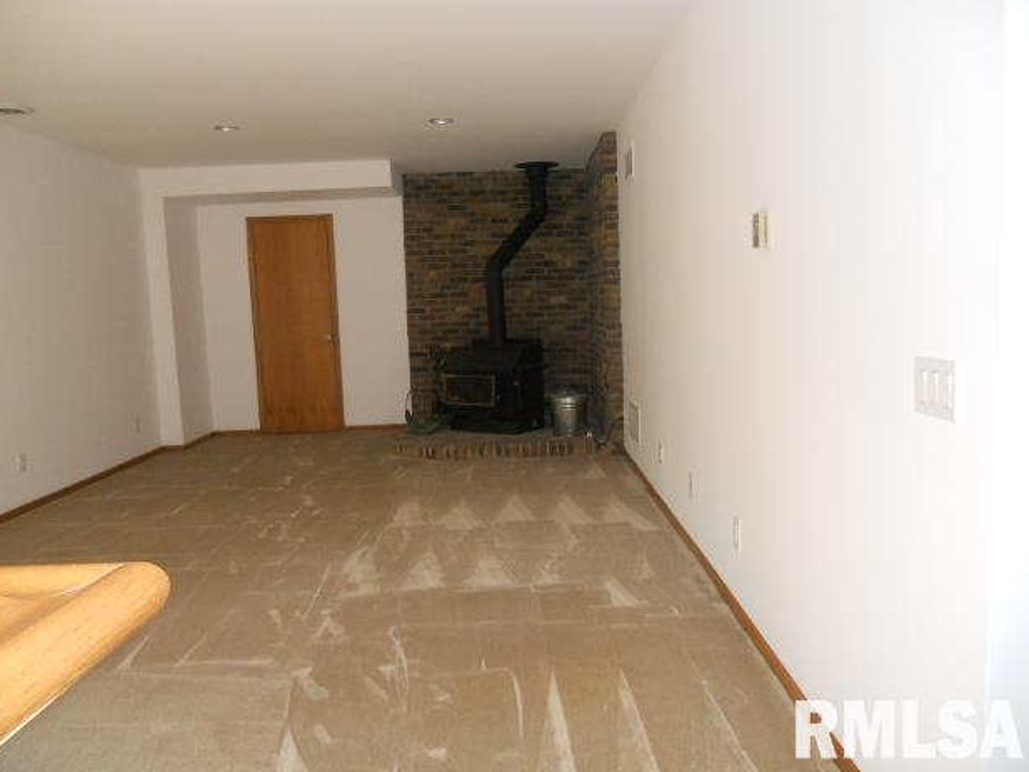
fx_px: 832
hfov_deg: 63.4
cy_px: 385
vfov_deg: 49.8
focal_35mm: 28
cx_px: 515
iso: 400
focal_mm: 4.9
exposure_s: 1/25
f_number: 3.2
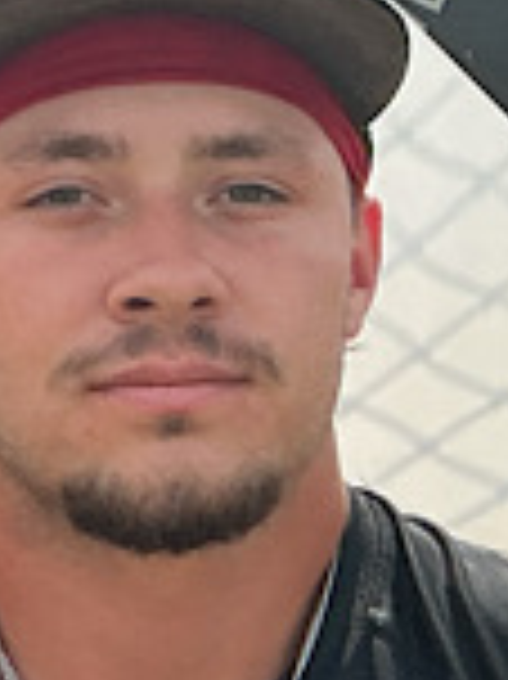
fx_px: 1509
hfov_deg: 19.0
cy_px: 549
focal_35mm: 77
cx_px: 162
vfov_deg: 24.9
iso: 25
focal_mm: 3
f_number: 1.8
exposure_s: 1/1311
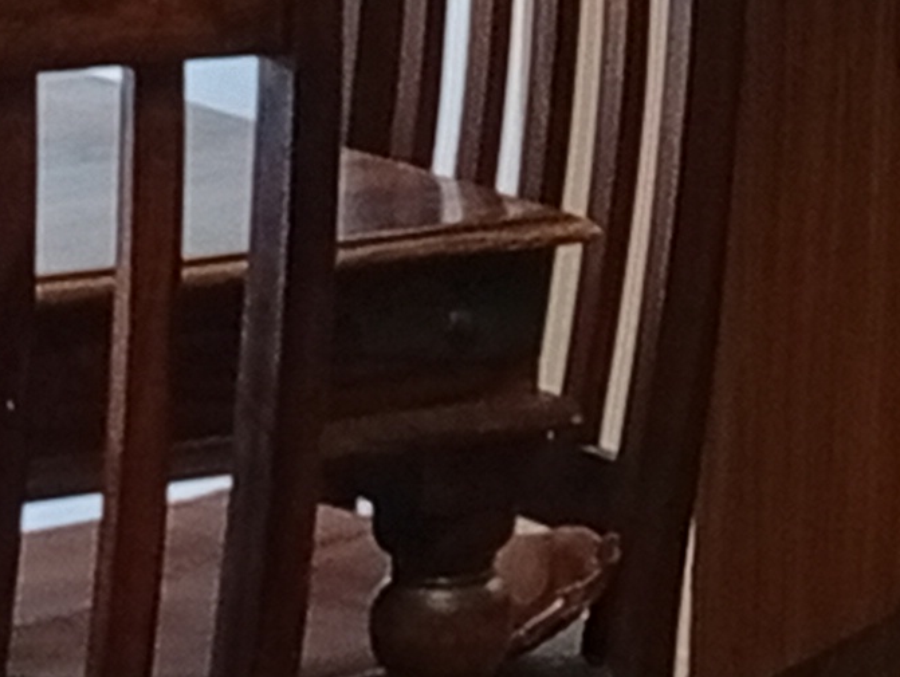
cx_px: 2202
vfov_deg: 5.0
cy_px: -673
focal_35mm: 292
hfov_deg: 6.4
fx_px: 7601
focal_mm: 3.98
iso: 240
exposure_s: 1/30
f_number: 1.8
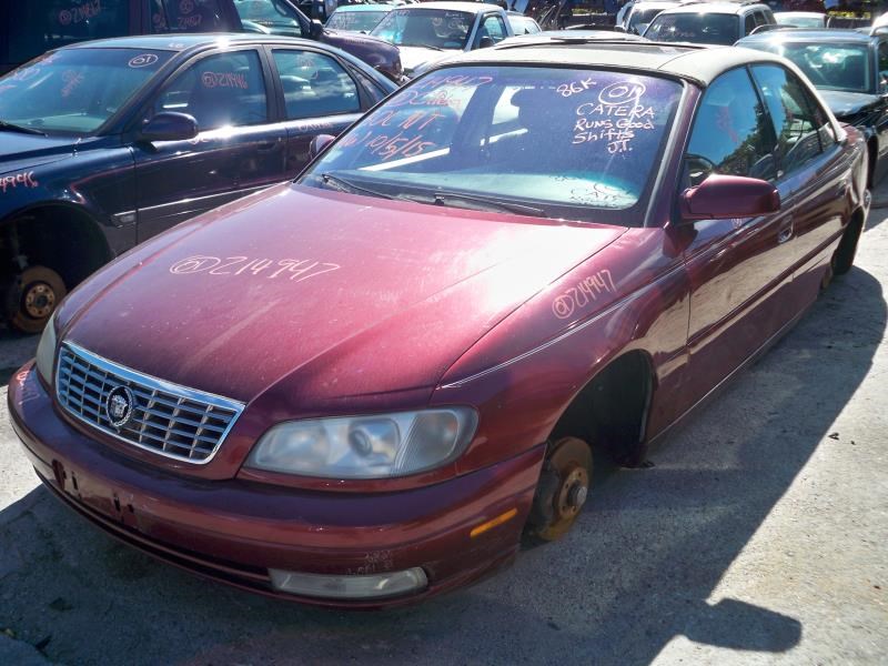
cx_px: 444
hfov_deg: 52.6
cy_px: 333
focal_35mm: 35
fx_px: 898
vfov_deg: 40.7
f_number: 3.1
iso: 80
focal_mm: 6.3
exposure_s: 1/500
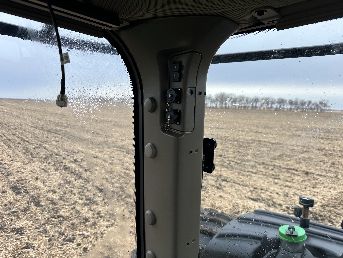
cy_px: 129
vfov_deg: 56.8
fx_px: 238
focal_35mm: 24
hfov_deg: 71.6
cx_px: 172
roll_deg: -1.7
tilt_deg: -3.7
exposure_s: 1/121
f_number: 1.78
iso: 64
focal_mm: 6.86
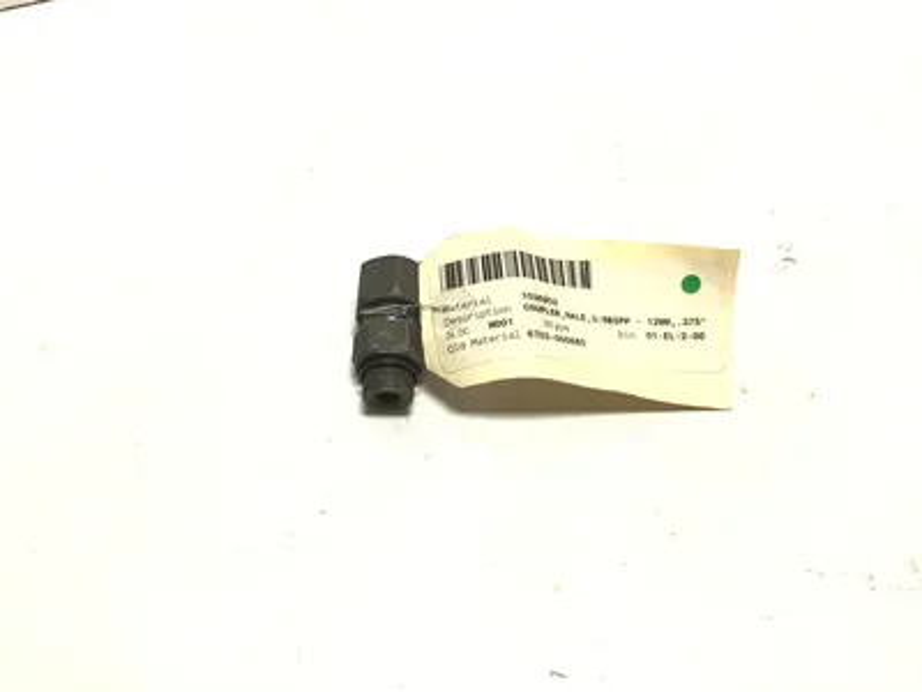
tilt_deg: -54.0
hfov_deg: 58.4
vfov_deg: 45.4
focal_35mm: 31
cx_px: 461
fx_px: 826
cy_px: 346
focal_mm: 3.3
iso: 25
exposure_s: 1/170
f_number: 2.4
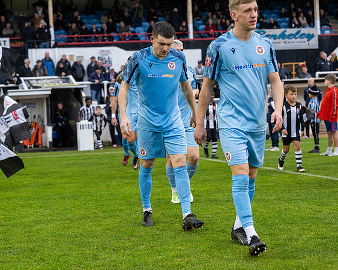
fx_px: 788
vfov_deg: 19.4
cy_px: 135
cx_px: 156
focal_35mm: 79
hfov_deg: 24.2
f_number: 4
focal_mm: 70
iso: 2000
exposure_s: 1/400
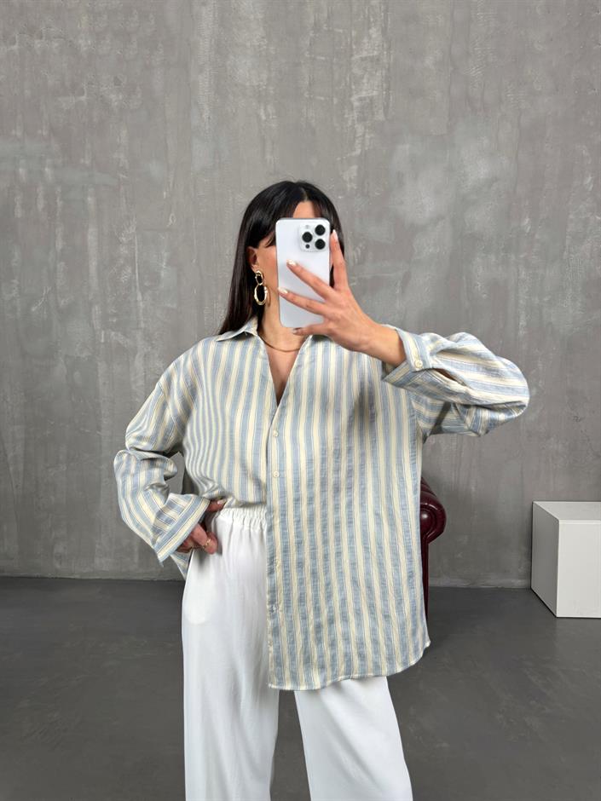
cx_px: 300
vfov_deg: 71.6
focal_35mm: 24
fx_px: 556
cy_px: 400
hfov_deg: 56.8
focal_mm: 6.76
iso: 125
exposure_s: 1/121
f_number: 1.78
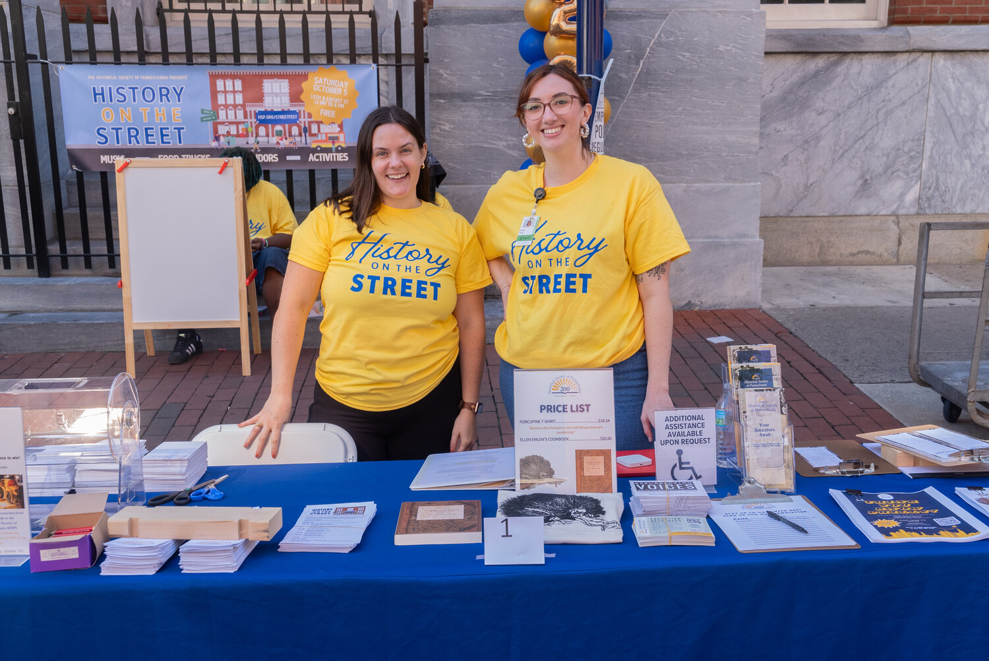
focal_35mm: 35
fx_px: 962
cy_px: 330
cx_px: 494
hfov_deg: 54.4
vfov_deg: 37.9
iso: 640
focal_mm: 35
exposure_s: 1/100
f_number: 9
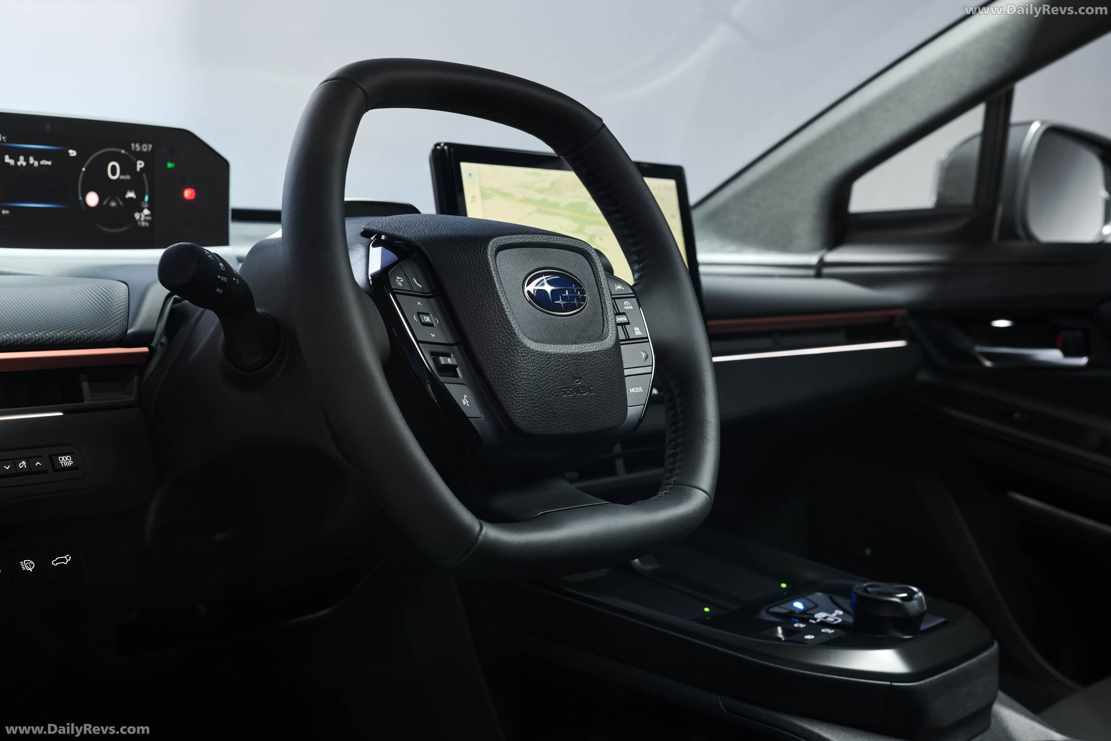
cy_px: 370
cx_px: 556
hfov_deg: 39.6
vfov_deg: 27.0
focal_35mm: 50
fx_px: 1543
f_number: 7.1
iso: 320
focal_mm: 50
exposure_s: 2
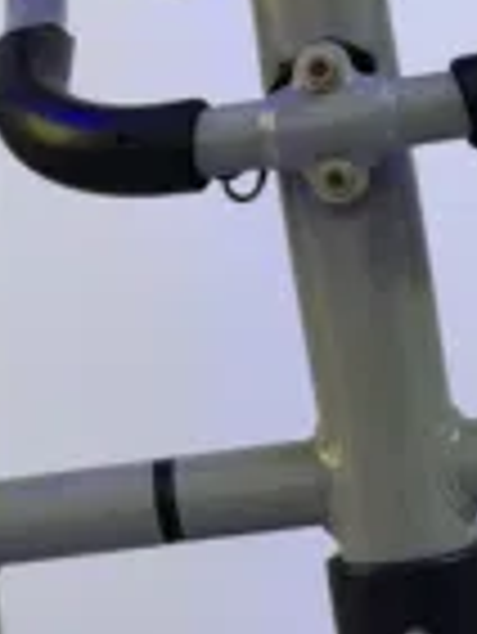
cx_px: 108
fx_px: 2495
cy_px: 112
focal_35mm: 136
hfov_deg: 10.9
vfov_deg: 14.4
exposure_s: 1/40
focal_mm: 6.76
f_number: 1.78
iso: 320
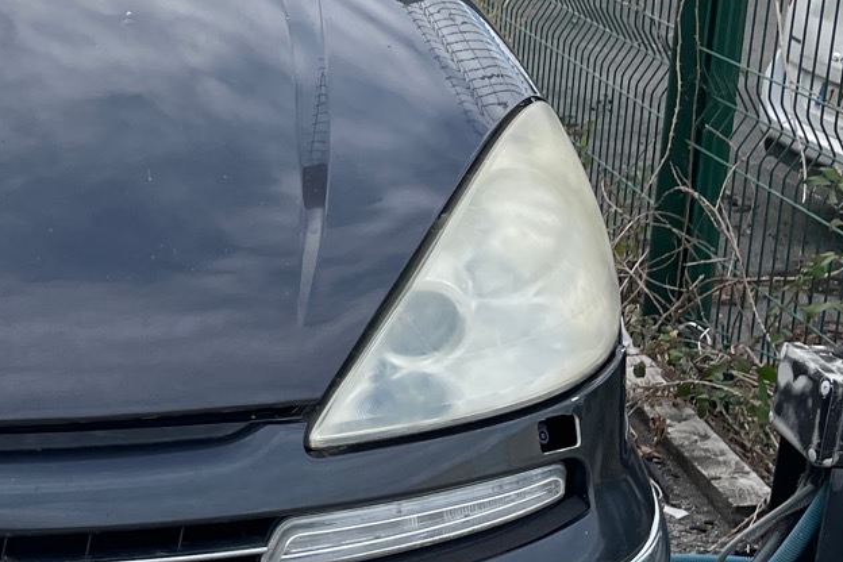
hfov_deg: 22.9
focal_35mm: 78
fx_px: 1826
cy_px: 296
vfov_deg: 17.5
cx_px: -277
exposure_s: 1/895
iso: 32
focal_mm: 4.2
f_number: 1.6
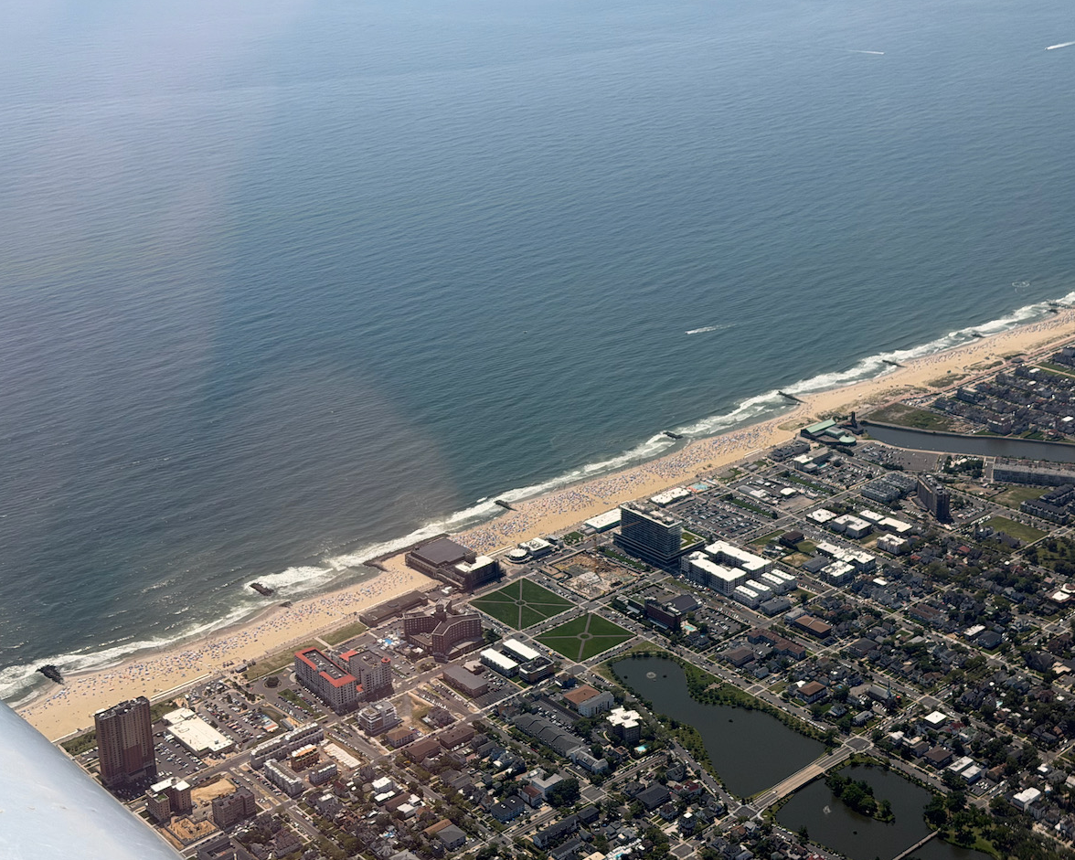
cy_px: 426
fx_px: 1623
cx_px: 559
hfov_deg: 36.6
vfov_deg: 29.7
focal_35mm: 51
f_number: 1.78
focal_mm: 6.76
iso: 64
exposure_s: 1/5587
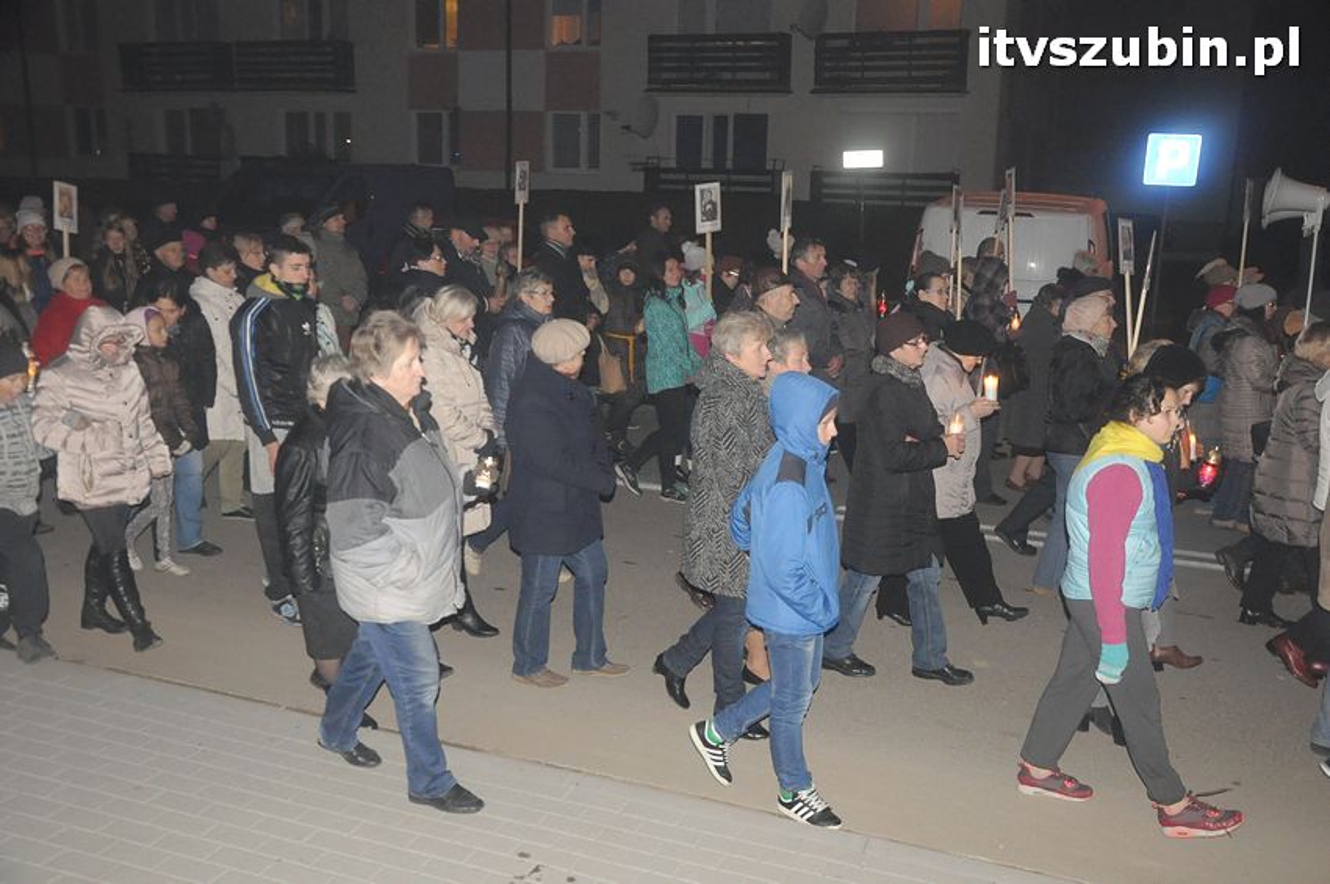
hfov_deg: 57.3
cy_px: 442
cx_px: 665
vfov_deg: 39.9
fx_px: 1218
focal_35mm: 33
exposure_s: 1/60
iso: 2000
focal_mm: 22
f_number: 5
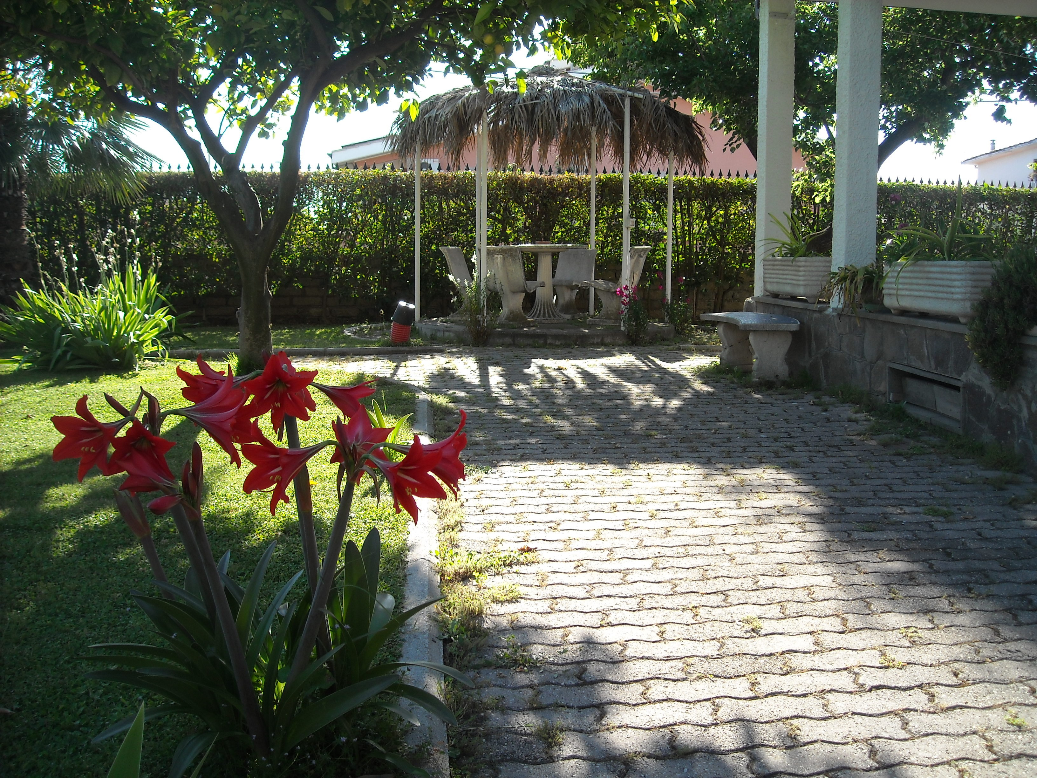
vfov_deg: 40.7
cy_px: 389
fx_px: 1049
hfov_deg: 52.6
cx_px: 518
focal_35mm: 35
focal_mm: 5.7
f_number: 2.8
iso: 64
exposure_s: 1/260
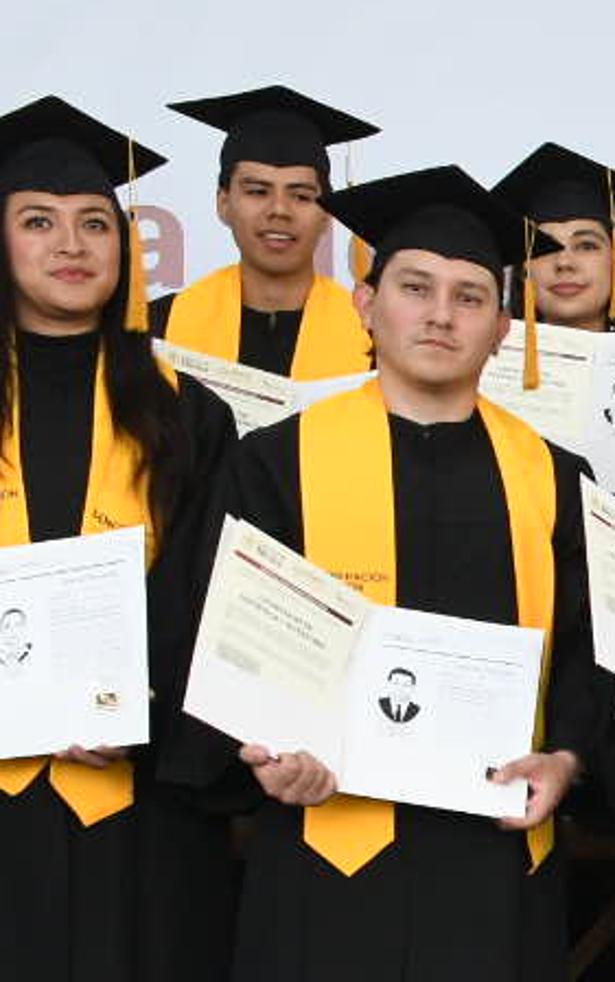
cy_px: 1008
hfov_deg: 9.3
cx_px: 1490
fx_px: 3349
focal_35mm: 125
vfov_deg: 16.3
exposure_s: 1/100
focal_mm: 23
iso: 1250
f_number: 10
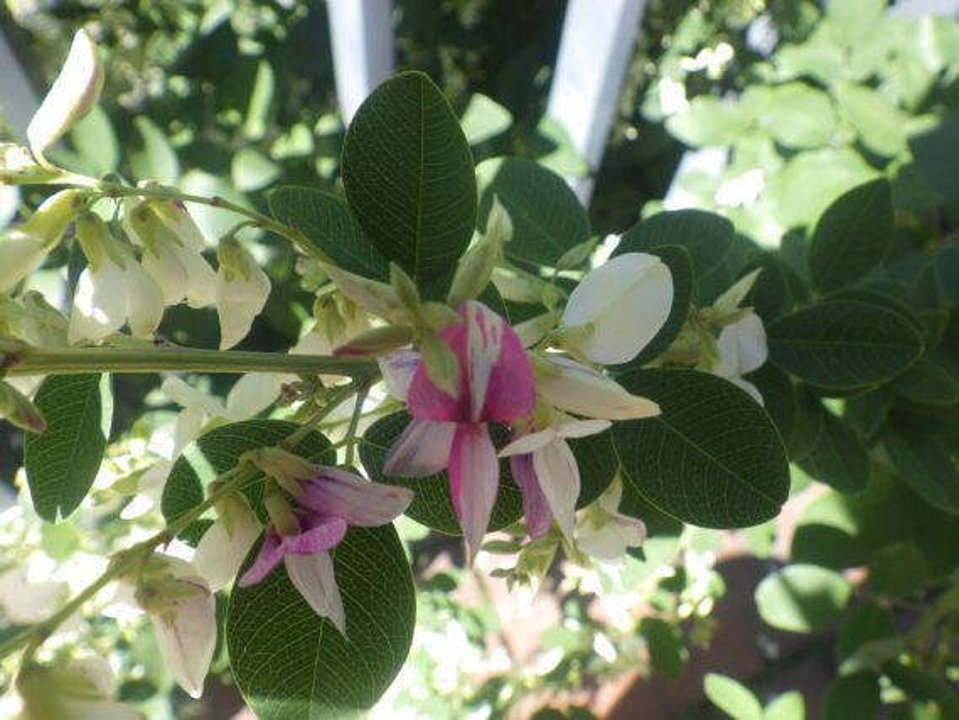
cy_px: 360
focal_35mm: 28
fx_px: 776
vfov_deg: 49.8
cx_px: 480
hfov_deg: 63.4
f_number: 4.2
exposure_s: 1/200
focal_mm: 5
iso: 125
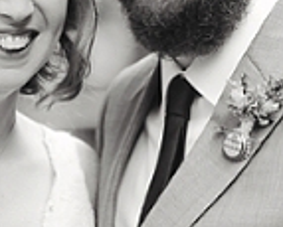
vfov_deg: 3.6
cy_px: 140
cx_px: -67
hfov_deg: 4.5
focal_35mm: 427
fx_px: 3584
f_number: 2
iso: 1000
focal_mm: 85
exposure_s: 1/500
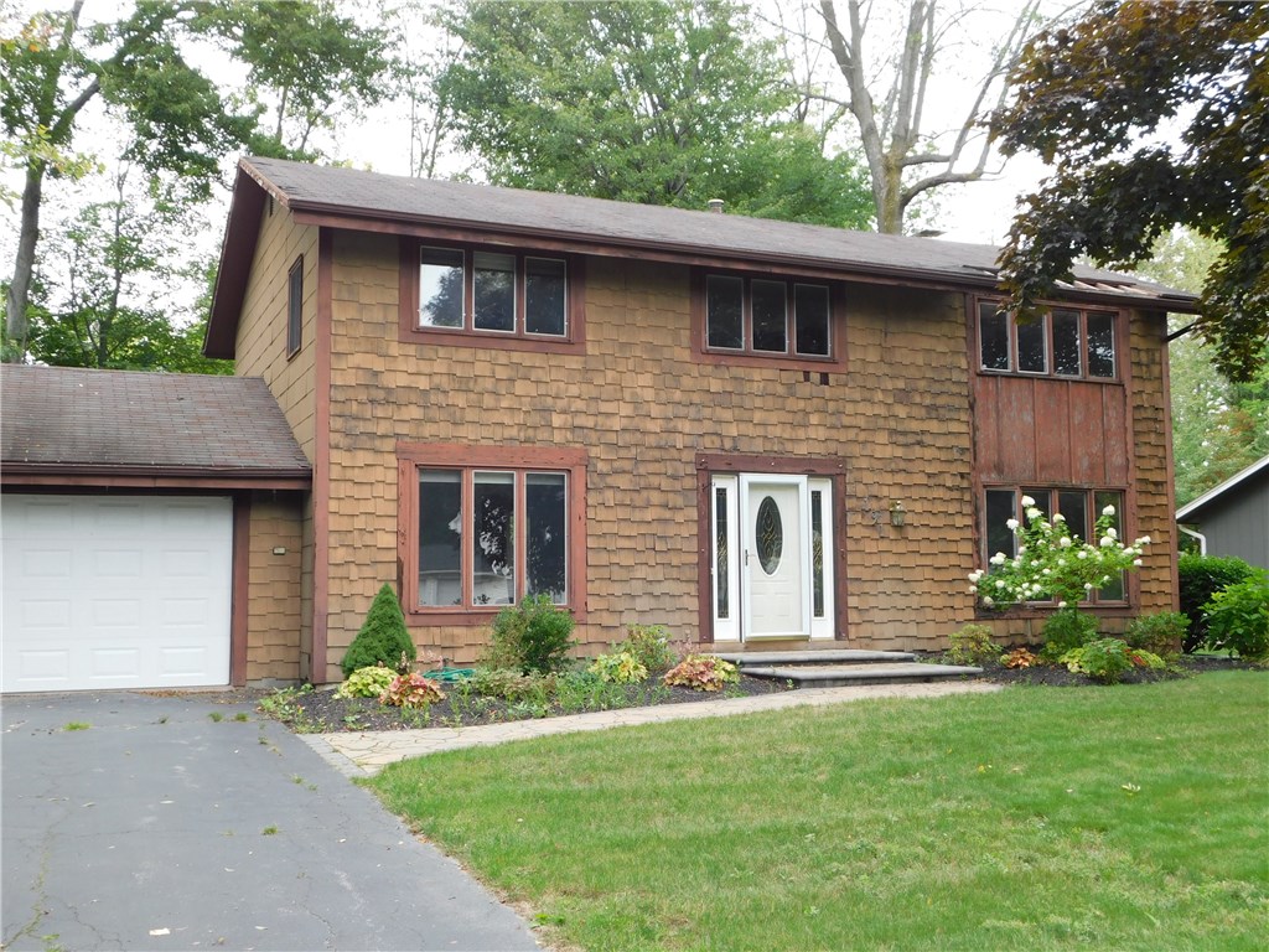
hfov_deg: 51.4
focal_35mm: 36
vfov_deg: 39.7
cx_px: 634
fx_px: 1320
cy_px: 476
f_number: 3.5
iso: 125
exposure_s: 1/125
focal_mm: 6.3
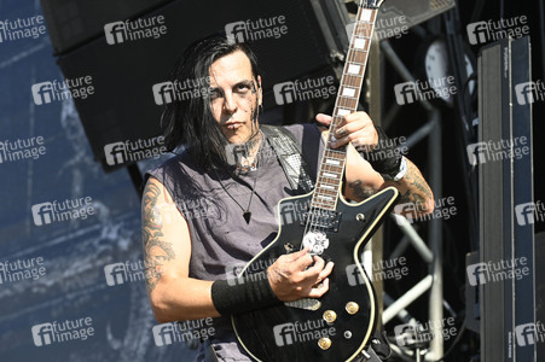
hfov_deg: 18.6
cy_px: 181
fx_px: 1664
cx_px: 272
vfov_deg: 12.4
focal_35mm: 110
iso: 200
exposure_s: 1/640
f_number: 4.5
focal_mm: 110
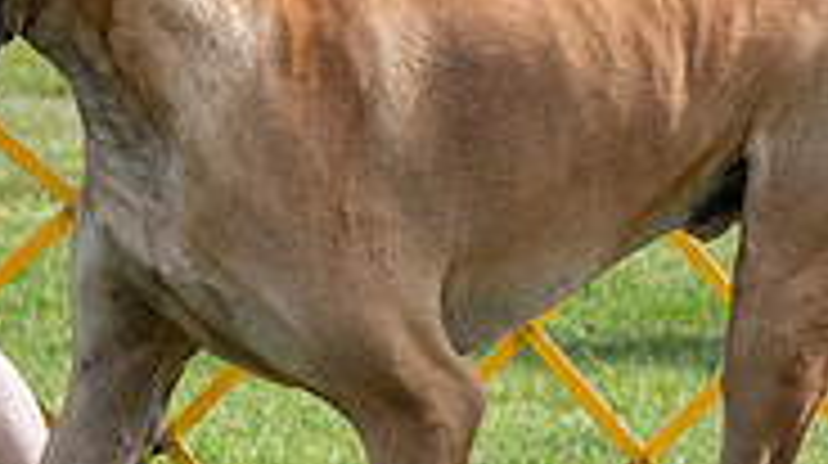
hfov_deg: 3.4
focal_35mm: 635
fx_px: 13925
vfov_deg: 1.9
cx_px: 319
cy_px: -95
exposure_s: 1/1250
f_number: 5.6
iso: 400
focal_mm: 146
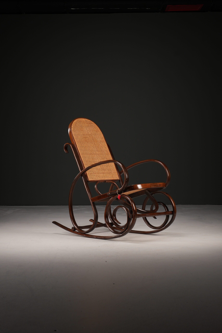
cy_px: 166
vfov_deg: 31.2
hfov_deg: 21.1
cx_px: 111
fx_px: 596
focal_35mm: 64
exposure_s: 1/125
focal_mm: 43
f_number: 9
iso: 160
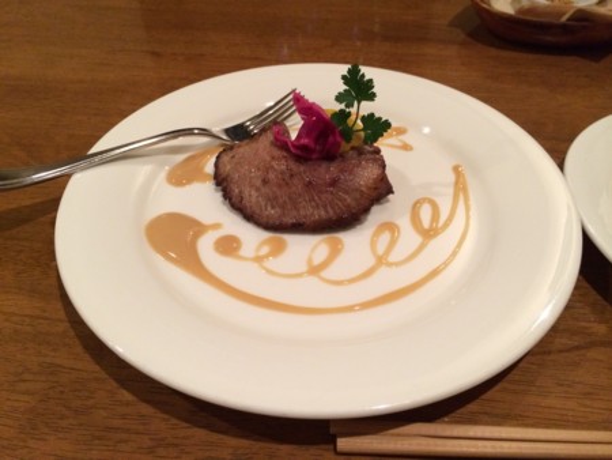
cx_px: 306
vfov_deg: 46.8
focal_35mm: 30
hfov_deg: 59.9
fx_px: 531
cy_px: 230
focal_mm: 4.12
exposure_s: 1/30
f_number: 2.2
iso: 320
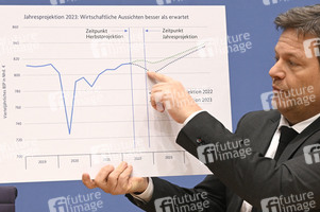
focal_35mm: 105
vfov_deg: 13.0
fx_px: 932
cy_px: 125
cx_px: 196
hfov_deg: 19.4
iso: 4000
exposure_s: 1/500
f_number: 5.6
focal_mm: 70
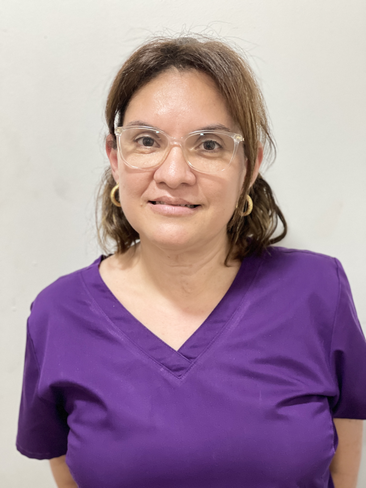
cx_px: 183
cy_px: 244
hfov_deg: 22.9
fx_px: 902
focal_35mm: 64
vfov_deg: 30.3
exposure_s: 1/40
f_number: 2.2
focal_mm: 7.5
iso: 320
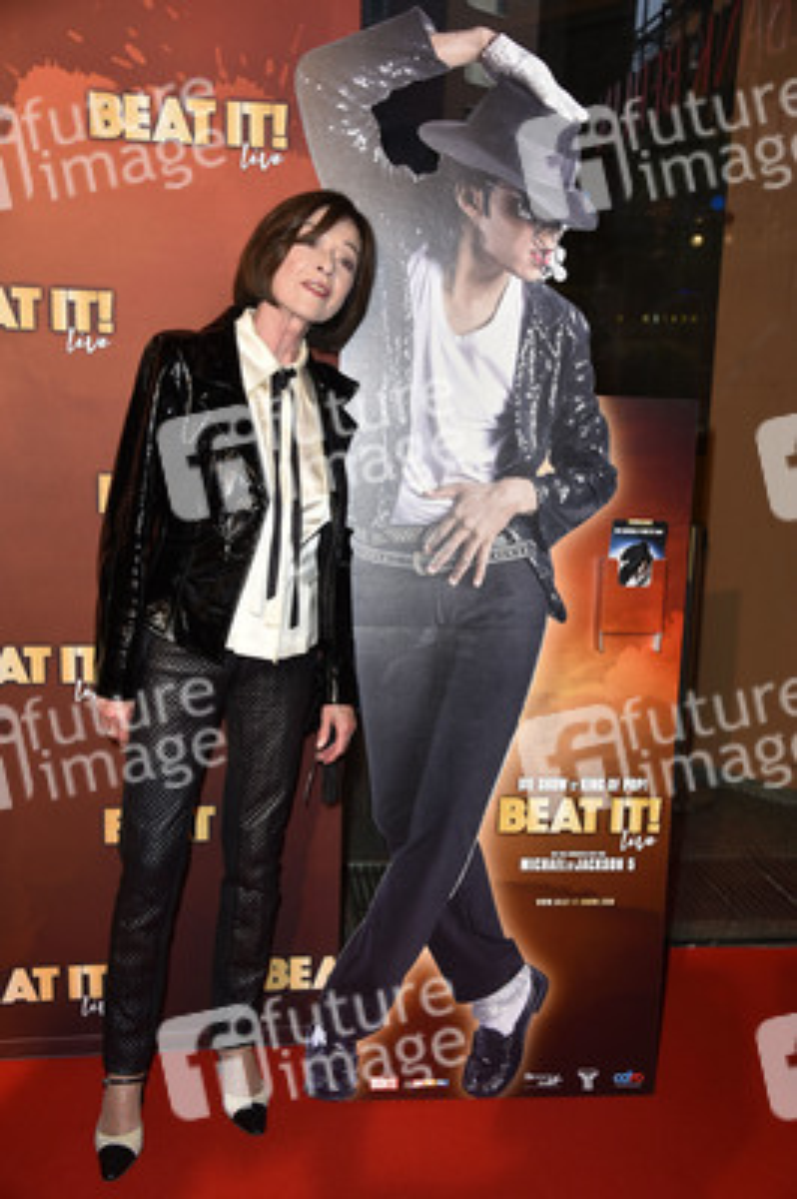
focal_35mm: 40
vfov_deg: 48.5
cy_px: 600
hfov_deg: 33.3
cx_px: 398
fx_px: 1331
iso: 500
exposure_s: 1/125
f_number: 5.6
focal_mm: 40
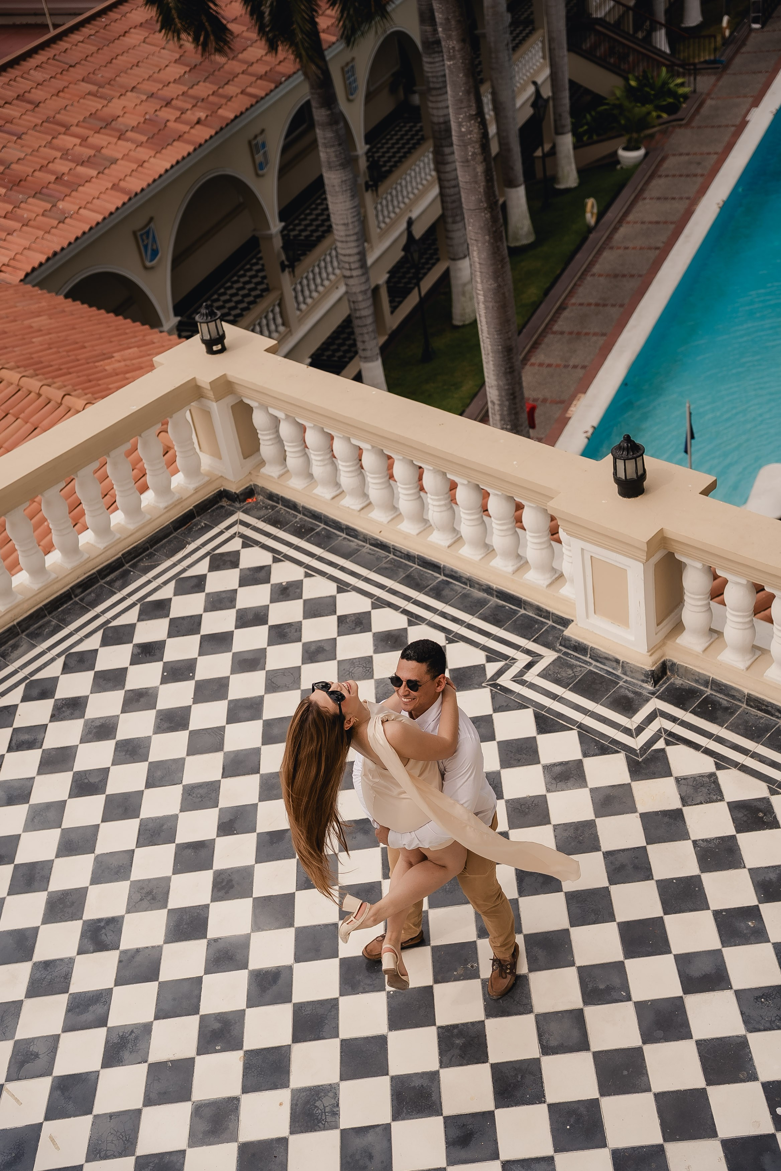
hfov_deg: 31.4
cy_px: 586
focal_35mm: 43
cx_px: 390
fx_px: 1389
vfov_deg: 45.7
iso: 125
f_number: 3.5
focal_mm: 42.7
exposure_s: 1/1000
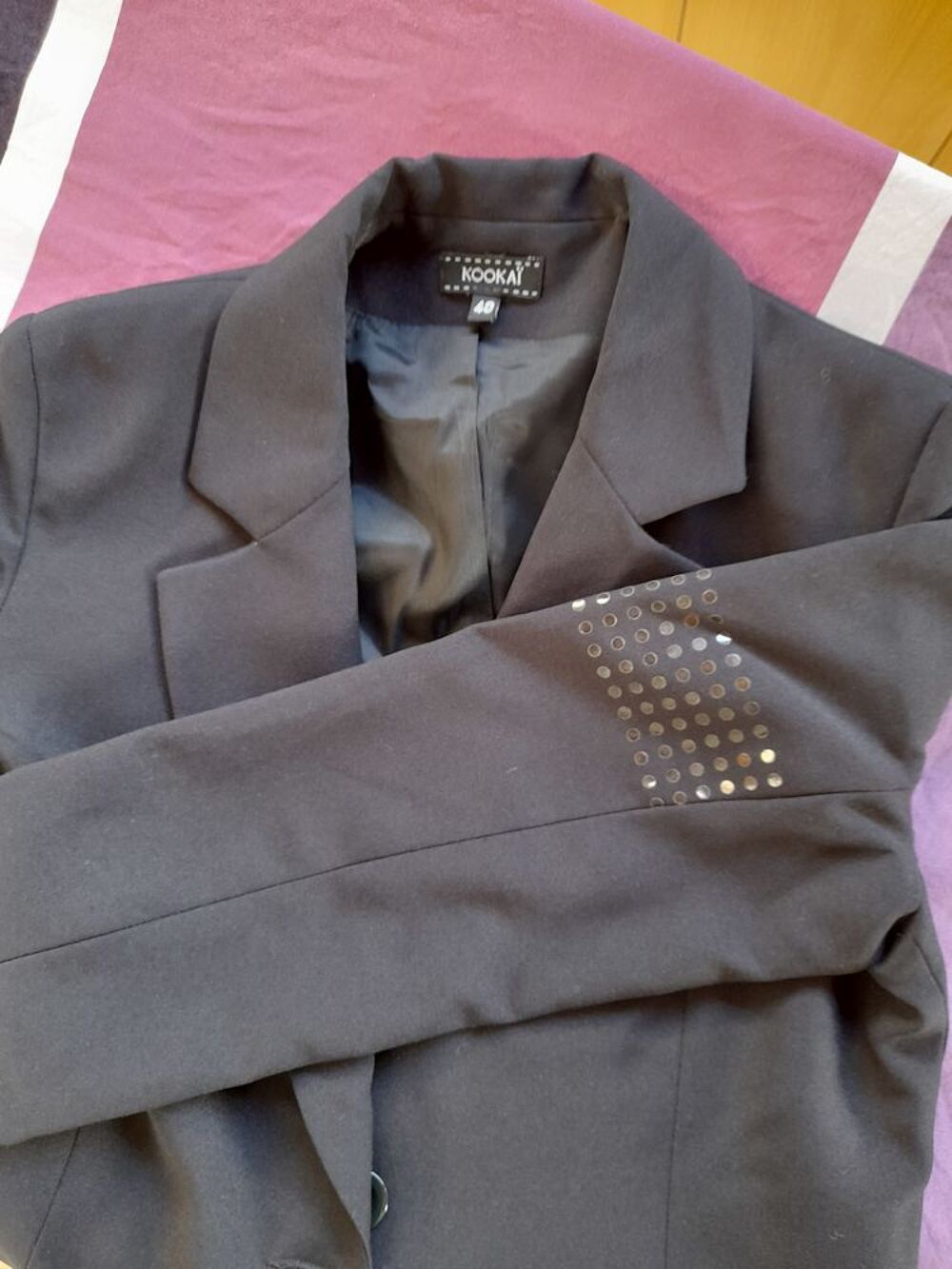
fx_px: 917
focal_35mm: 25
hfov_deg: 54.9
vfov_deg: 69.4
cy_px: 634
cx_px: 476
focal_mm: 4.6
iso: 320
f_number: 2
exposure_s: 1/33
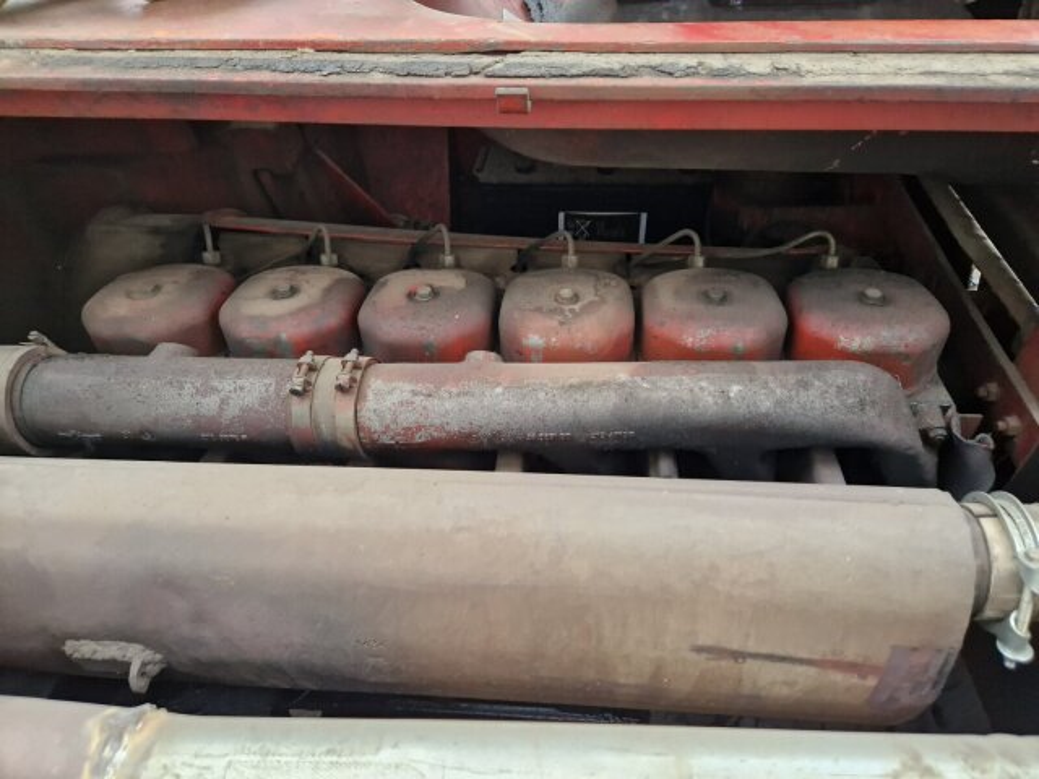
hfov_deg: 73.9
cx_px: 520
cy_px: 390
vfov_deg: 58.9
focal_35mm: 23
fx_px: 690
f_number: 1.8
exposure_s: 1/180
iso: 200
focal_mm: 5.4
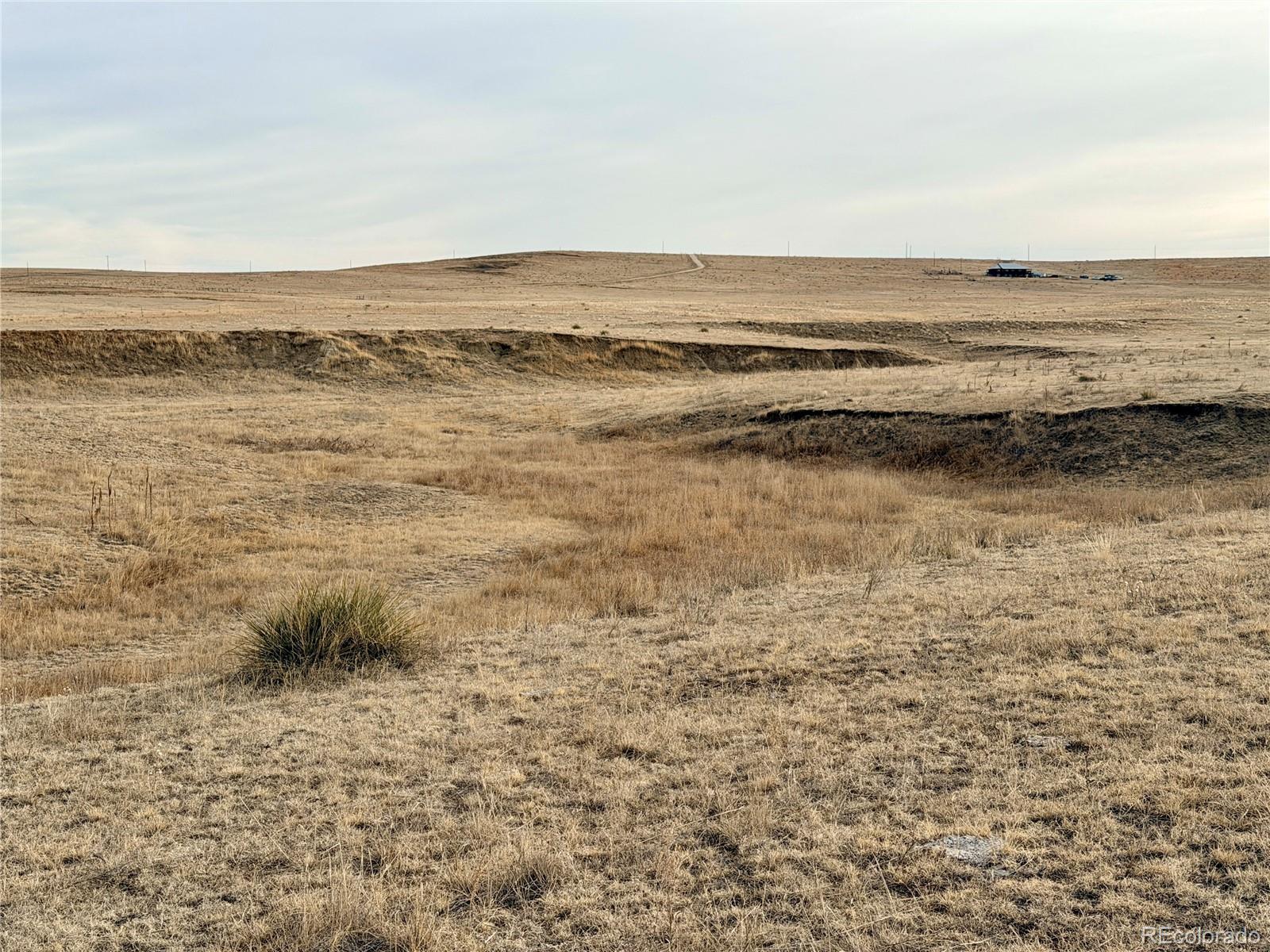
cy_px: 476
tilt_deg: -4.3
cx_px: 635
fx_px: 1761
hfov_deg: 39.7
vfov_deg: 30.3
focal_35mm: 48
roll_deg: +0.2
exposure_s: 1/3226
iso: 64
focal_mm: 6.76
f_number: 1.78
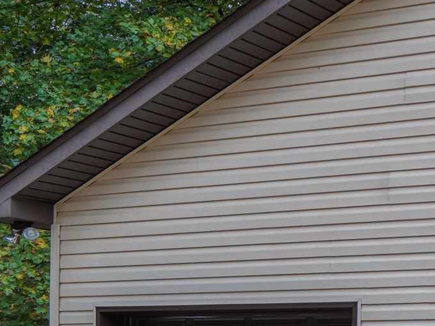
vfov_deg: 19.7
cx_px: 782
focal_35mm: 70
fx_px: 879
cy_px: 398
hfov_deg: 20.1
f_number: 5.6
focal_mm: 16
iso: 100
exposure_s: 1/100
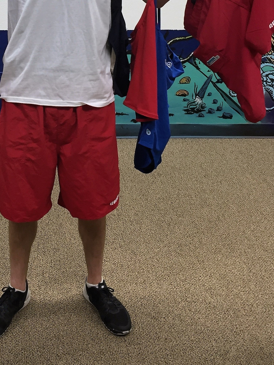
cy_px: 29
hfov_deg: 26.1
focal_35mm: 55
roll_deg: -0.7
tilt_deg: -13.8
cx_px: 54
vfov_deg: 33.0
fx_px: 580
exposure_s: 1/30
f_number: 2.2
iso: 64
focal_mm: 4.15
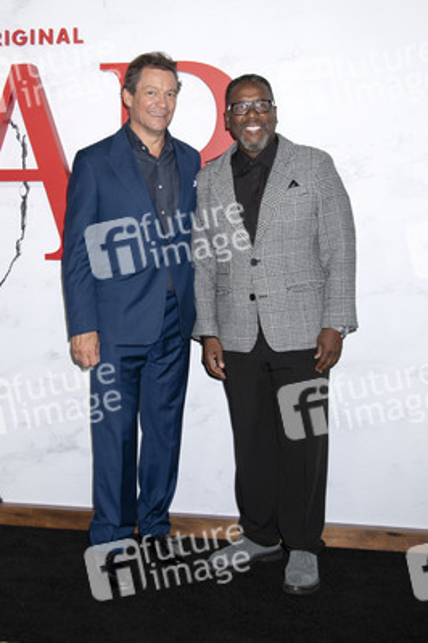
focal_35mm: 38
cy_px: 322
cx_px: 214
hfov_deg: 35.0
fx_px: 679
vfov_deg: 50.7
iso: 640
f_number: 5
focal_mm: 38
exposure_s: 1/200
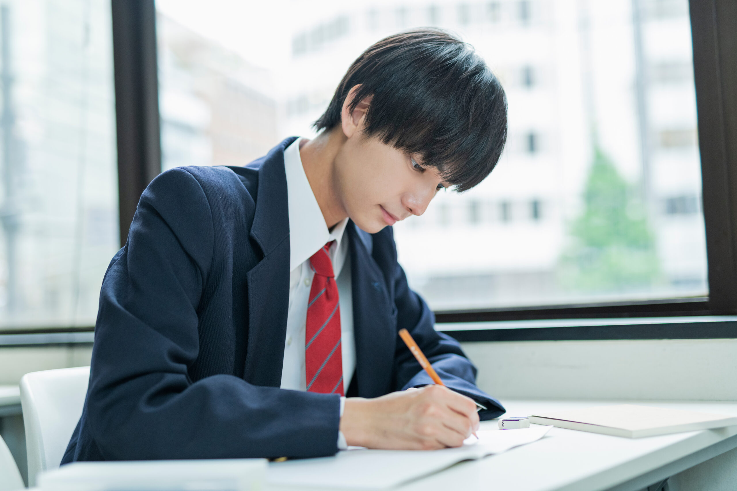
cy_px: 246
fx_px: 1024
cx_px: 368
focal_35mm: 50
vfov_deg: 27.0
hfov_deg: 39.6
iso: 640
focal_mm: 50
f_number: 2
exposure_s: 1/250
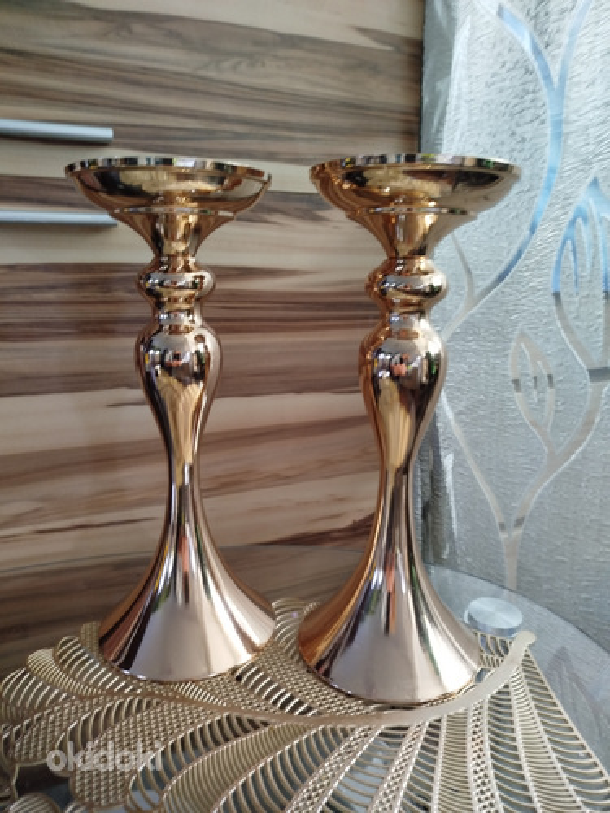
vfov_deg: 71.6
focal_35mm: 24
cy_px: 406
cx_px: 305
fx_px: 564
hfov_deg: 56.8
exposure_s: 1/20
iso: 400
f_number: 1.7
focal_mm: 5.31
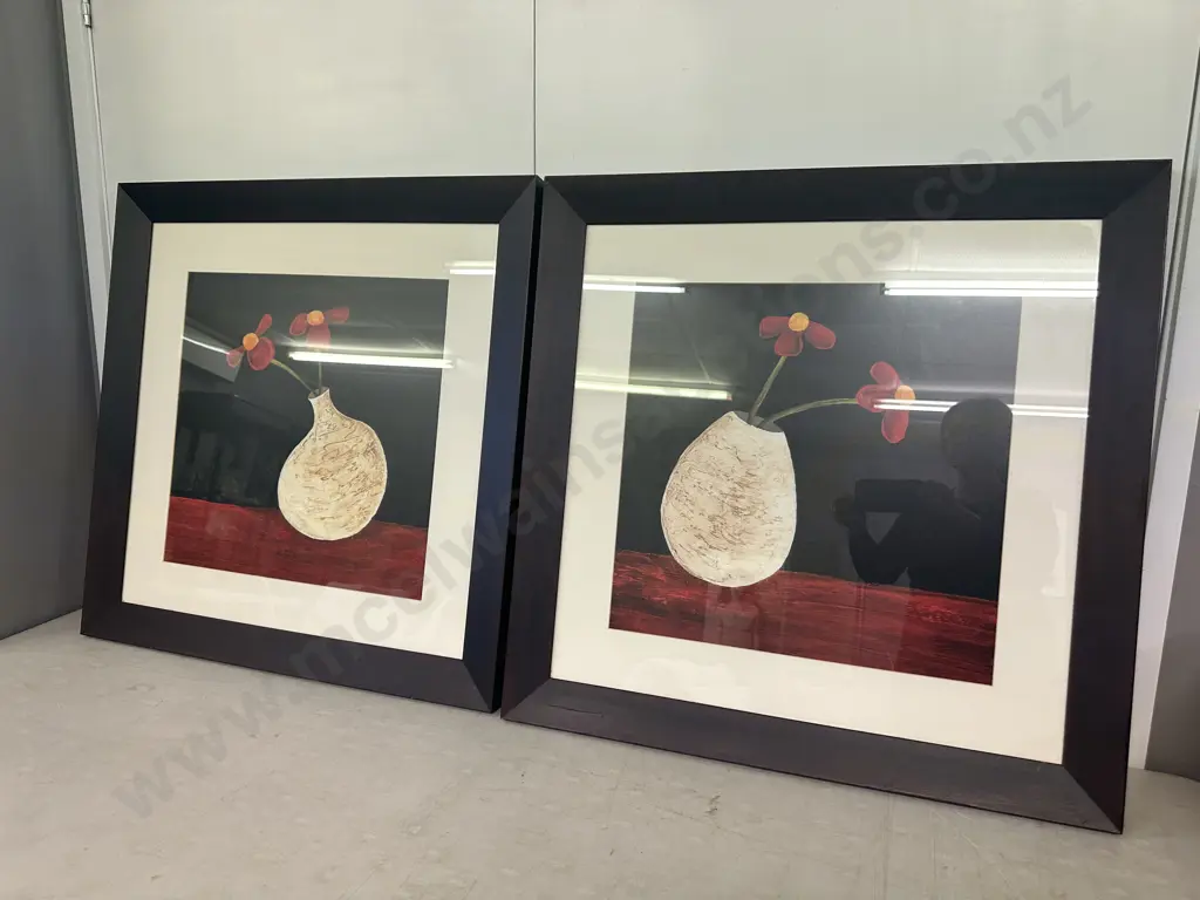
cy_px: 450
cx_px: 600
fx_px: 832
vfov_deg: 56.8
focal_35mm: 24
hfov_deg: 71.6
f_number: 1.78
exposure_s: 1/100
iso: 125
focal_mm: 6.86
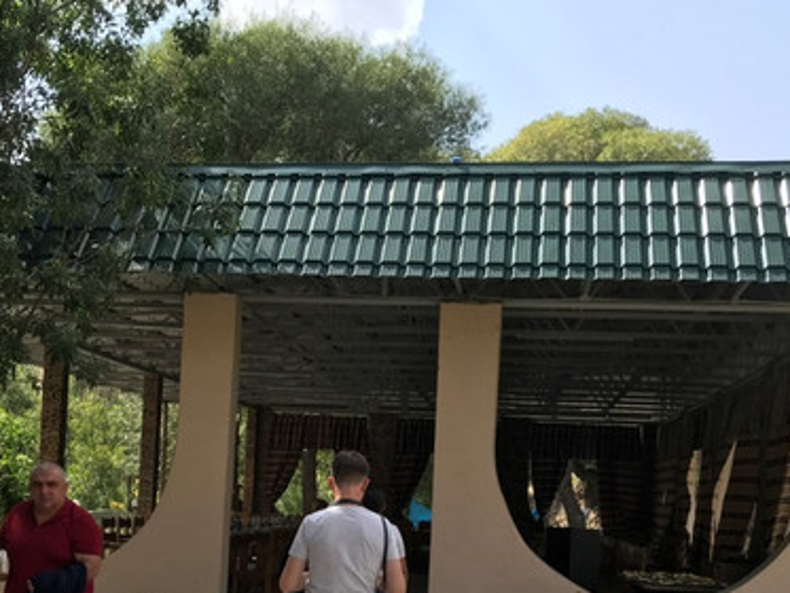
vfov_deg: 29.5
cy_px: 489
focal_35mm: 48
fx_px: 1096
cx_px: 328
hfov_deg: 39.5
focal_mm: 3.99
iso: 20
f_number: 1.8
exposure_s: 1/977
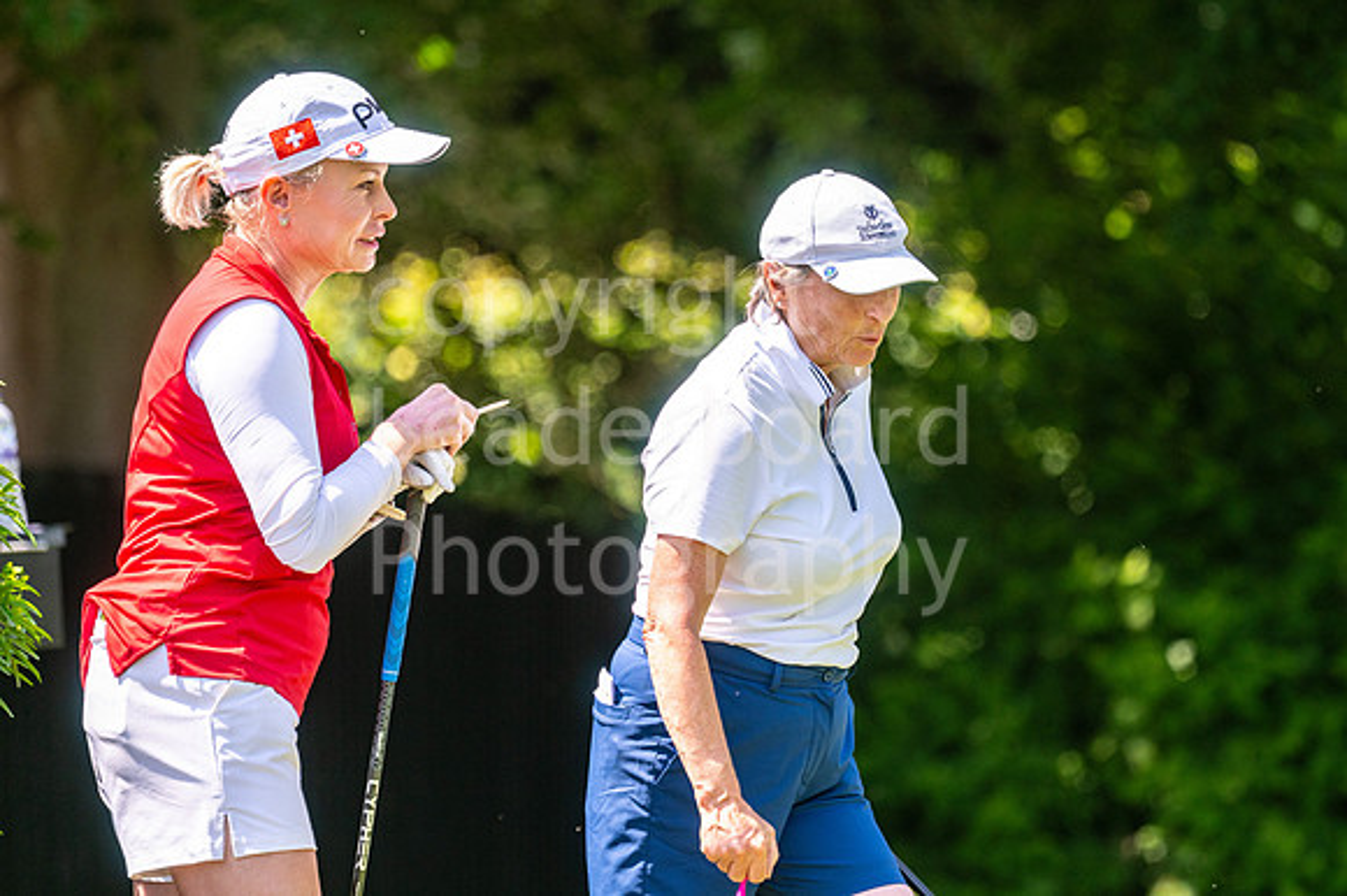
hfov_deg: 4.6
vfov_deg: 3.1
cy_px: 448
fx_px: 16827
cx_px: 674
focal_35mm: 450
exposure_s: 1/800
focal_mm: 300
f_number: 4.5
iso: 200
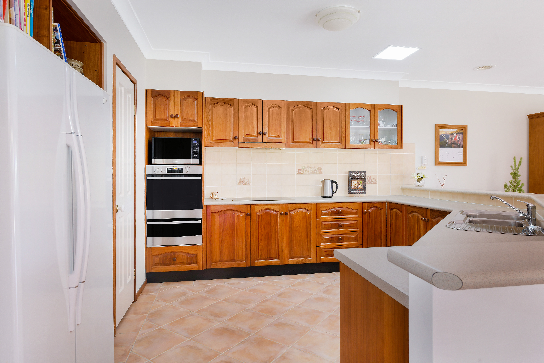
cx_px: 272
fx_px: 332
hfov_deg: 78.6
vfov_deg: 57.2
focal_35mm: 22
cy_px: 182
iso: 250
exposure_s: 1/125
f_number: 11
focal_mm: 22
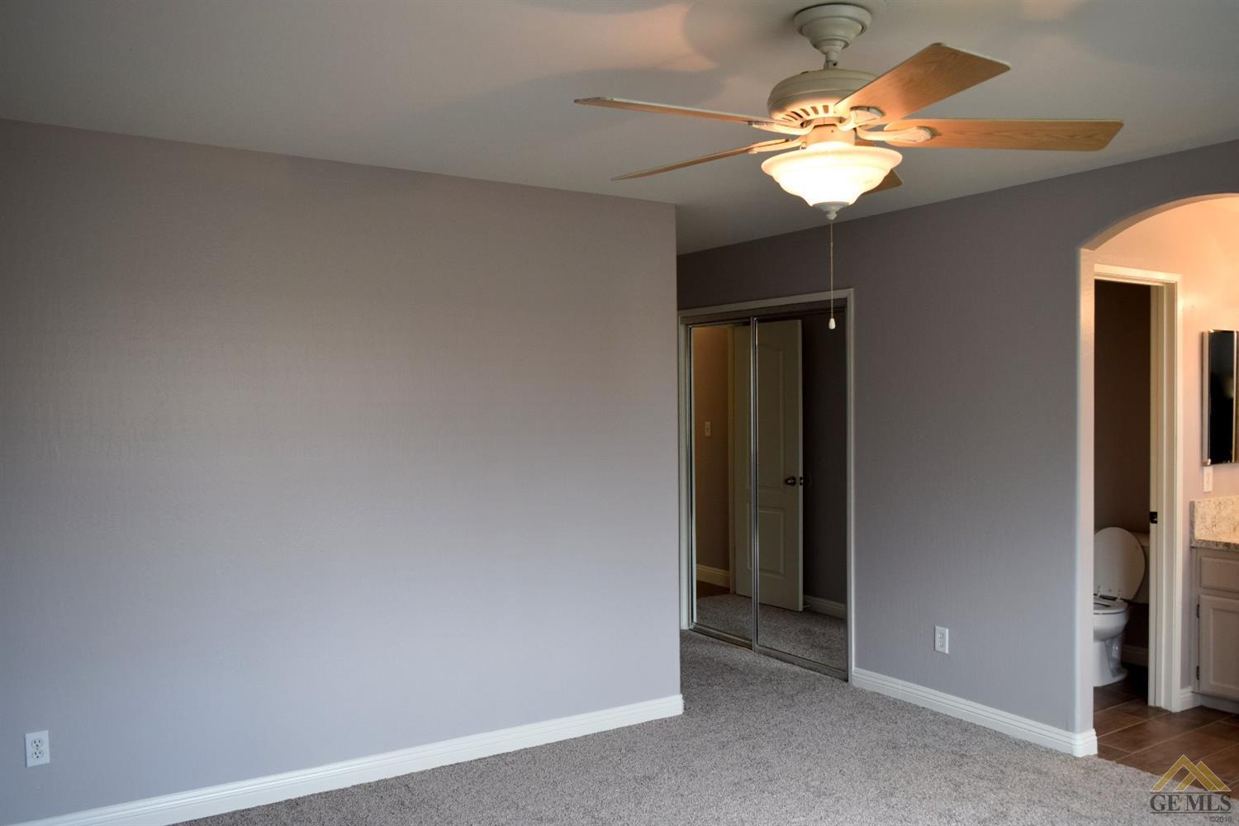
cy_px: 413
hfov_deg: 61.9
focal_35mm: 30
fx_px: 1032
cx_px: 620
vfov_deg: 43.6
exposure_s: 1/100
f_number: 5
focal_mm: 20
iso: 400
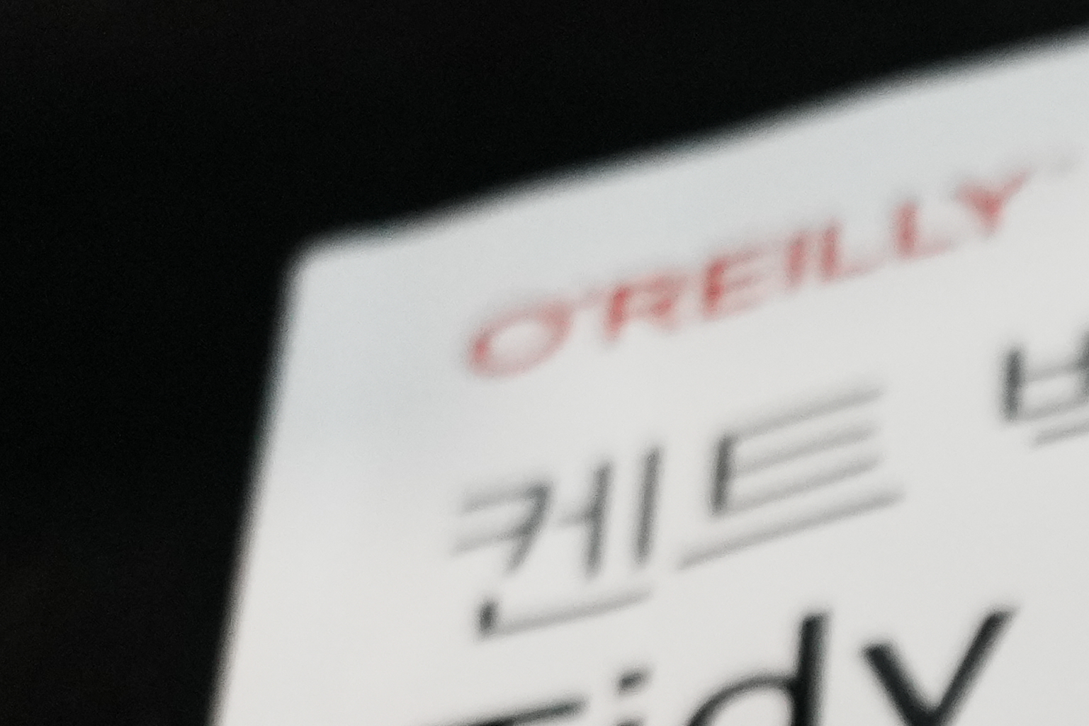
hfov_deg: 8.5
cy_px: 1445
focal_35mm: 228
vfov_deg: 5.9
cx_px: 2335
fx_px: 6897
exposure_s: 1/50
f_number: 5.6
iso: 3200
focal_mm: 50
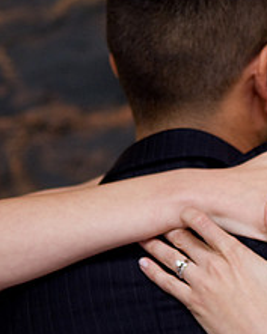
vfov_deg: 3.5
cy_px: 99
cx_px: 291
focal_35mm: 552
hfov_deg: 2.8
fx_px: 5464
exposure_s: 1/160
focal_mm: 150
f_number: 2.8
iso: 400
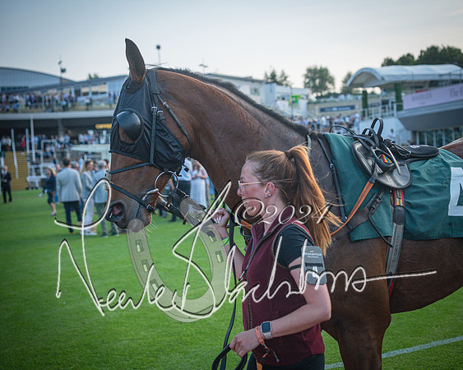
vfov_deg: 26.5
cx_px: 272
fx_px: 785
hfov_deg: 32.8
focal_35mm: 57
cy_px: 187
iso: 640
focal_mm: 50
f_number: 3.5
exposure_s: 1/2000
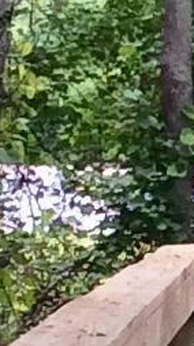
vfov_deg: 6.0
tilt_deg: +0.7
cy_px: -14
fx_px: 3270
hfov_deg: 3.3
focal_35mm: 357
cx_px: 521
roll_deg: -0.2
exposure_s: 1/135
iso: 32
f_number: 2.4
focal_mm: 3.3
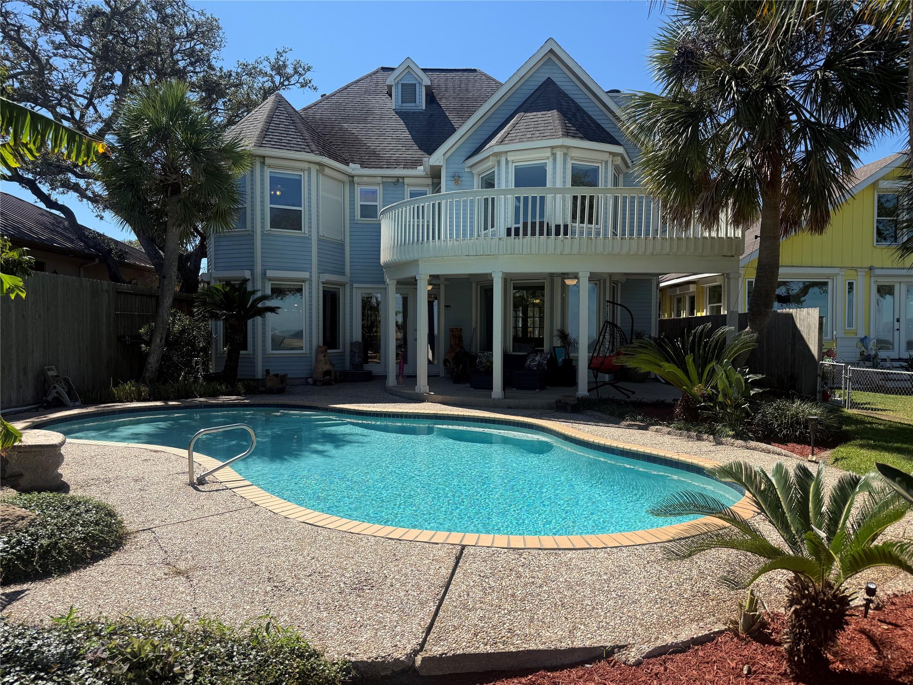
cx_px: 456
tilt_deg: -0.2
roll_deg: -0.8
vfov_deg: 56.8
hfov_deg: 71.6
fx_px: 633
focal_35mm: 24
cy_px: 342
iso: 80
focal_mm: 6.76
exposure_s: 1/4405
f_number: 1.78
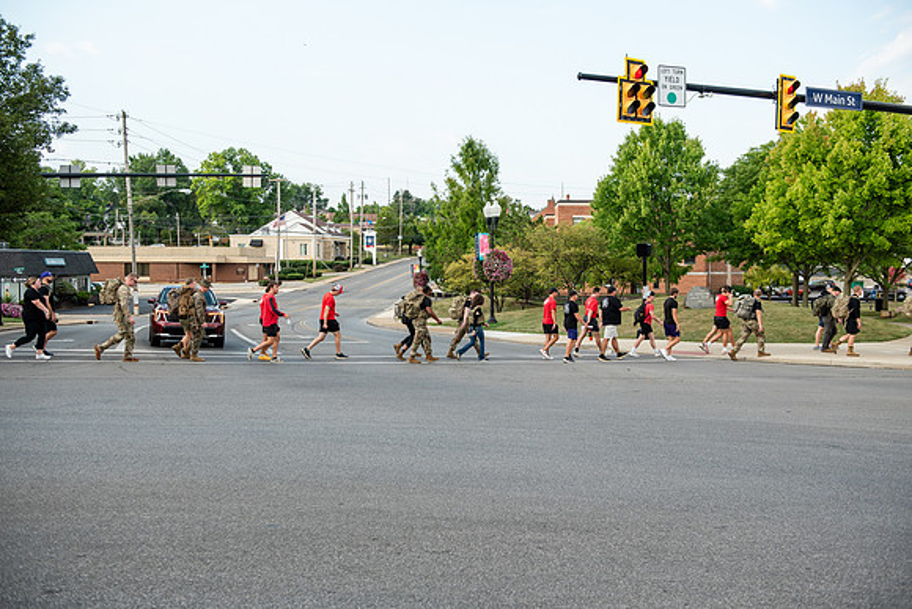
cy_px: 304
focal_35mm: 38
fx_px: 963
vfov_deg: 35.1
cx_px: 456
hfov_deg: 50.7
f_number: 4
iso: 200
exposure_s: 1/500
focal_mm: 38
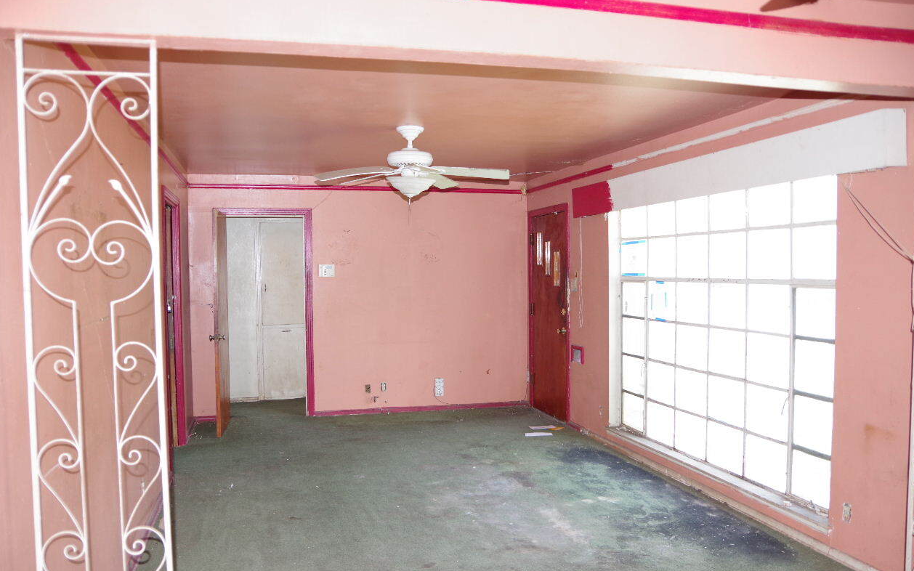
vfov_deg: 44.5
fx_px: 697
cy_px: 301
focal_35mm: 28
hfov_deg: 66.5
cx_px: 459
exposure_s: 1/60
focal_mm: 18
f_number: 3.5
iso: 800
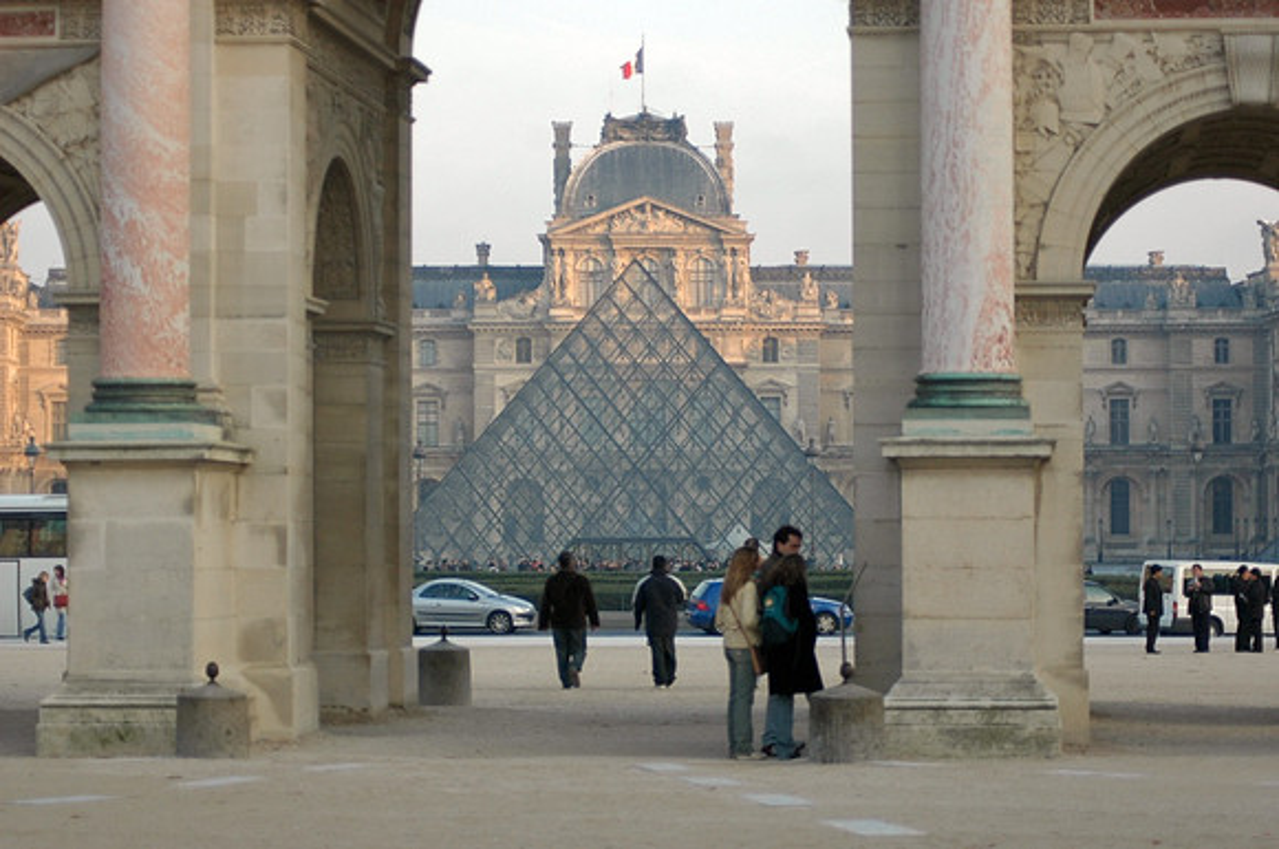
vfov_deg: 13.0
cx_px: 640
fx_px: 3725
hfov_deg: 19.5
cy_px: 424
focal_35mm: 105
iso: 450
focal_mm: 70
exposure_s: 1/500
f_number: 4
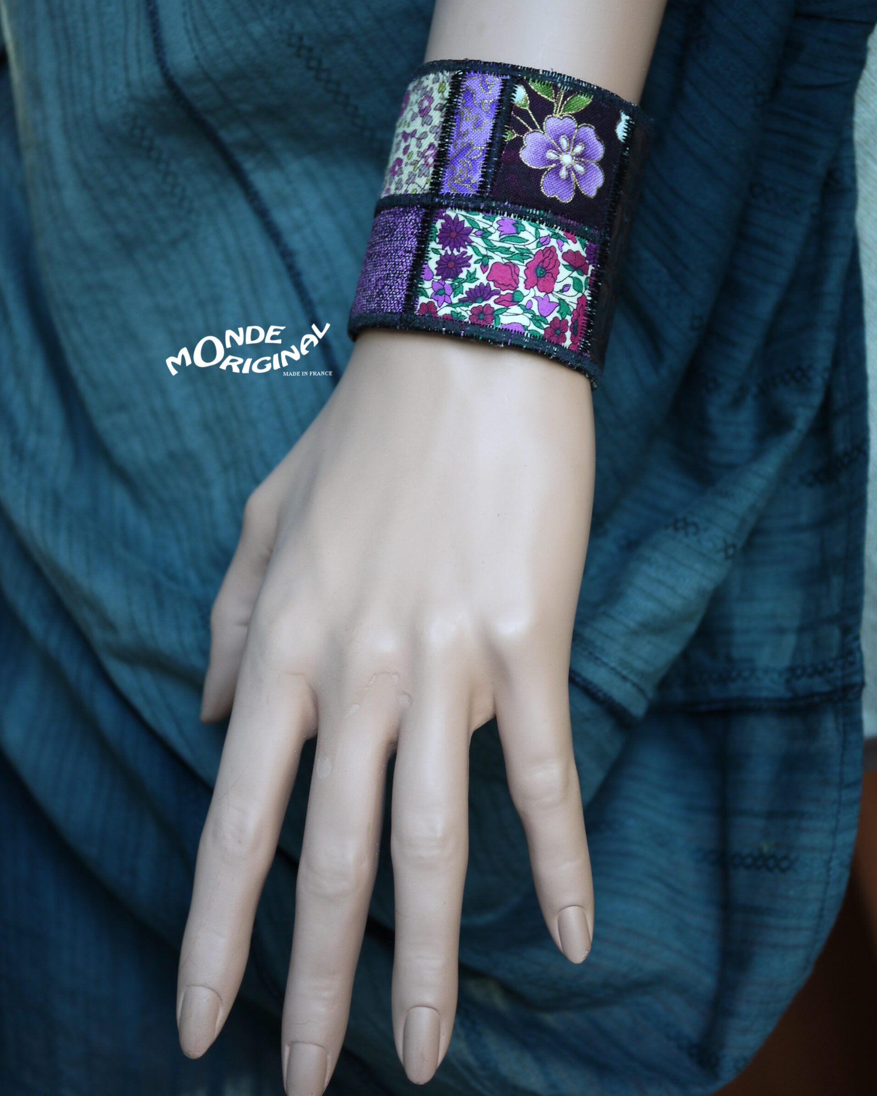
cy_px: 536
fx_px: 2044
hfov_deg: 24.2
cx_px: 441
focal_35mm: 63
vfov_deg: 30.0
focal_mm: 30
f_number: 2.8
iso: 400
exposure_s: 1/60
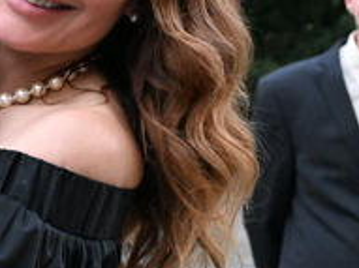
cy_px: 131
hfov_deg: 17.3
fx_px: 1168
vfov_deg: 13.1
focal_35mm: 113
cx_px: 75
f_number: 5
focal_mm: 32.5
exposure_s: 1/500
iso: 12800
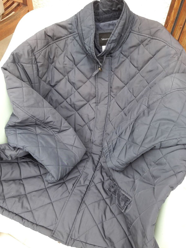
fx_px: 222
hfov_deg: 45.4
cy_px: 130
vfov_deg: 58.3
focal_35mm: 31
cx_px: 92
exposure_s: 1/100
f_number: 1.9
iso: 64
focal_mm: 3.7
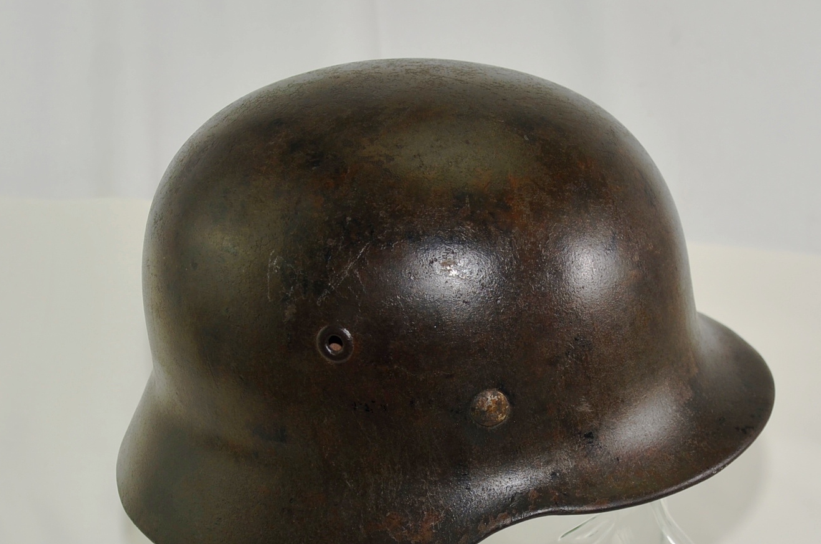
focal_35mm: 87
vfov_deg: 15.5
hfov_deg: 23.4
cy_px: 443
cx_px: 450
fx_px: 1979
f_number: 4.2
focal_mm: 31
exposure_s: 1/250
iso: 100
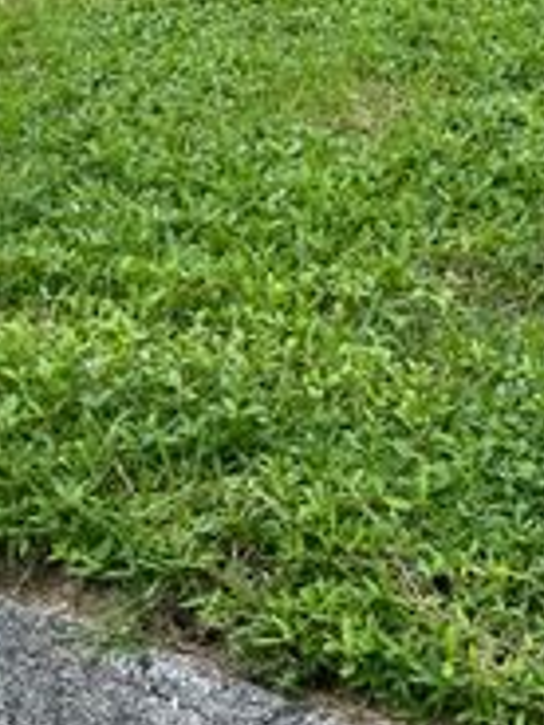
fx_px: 1970
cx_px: 154
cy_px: -144
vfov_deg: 19.6
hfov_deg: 15.7
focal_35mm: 94
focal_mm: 4.2
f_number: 1.6
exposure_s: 1/1825
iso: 32
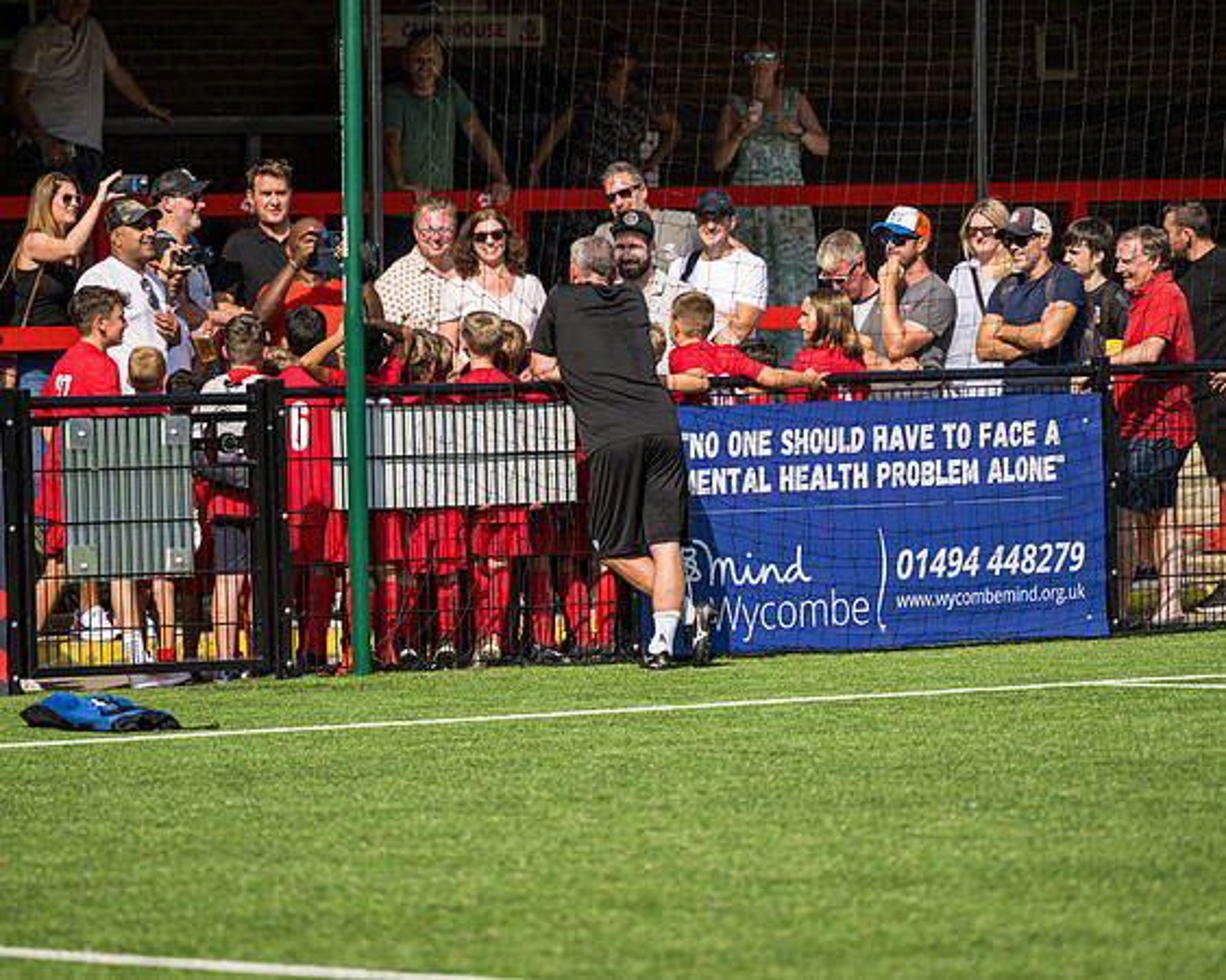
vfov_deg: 5.5
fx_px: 10212
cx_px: 629
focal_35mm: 282
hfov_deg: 6.9
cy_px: 490
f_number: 4
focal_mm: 250
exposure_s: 1/1600
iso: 200
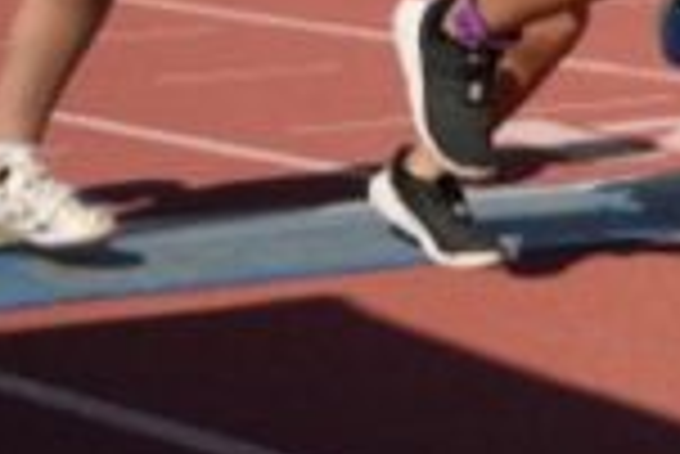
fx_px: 3762
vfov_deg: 6.8
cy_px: -265
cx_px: 1166
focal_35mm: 199
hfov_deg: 9.9
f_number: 5
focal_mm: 40
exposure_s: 1/1250
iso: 100
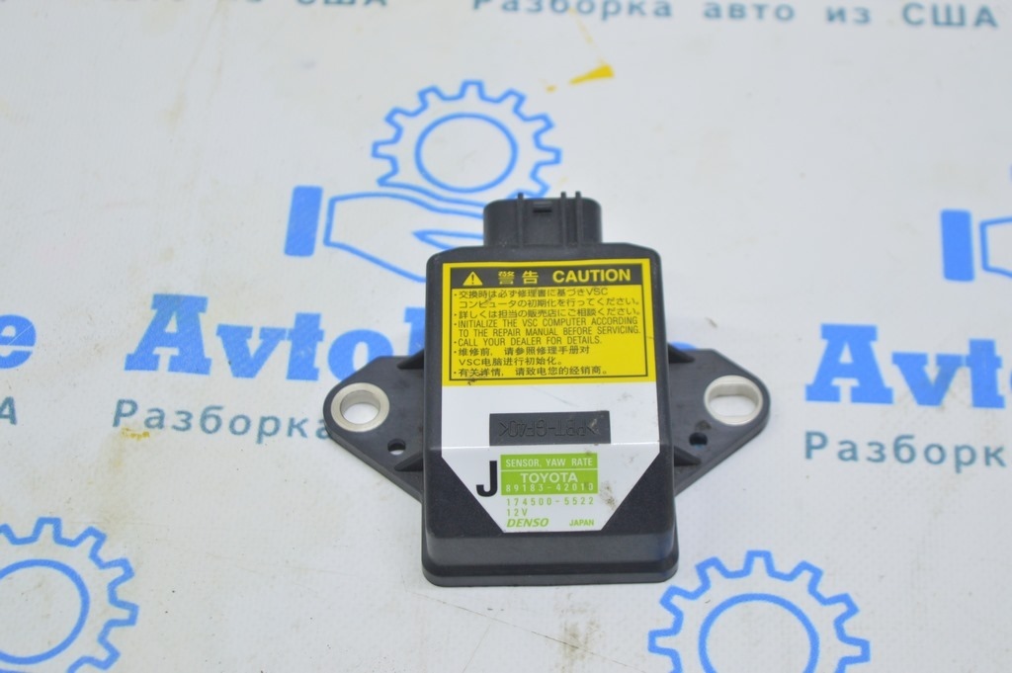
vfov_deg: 16.5
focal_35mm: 82
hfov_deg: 24.6
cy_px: 336
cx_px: 506
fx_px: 2317
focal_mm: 55
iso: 400
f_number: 5.6
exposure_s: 1/20
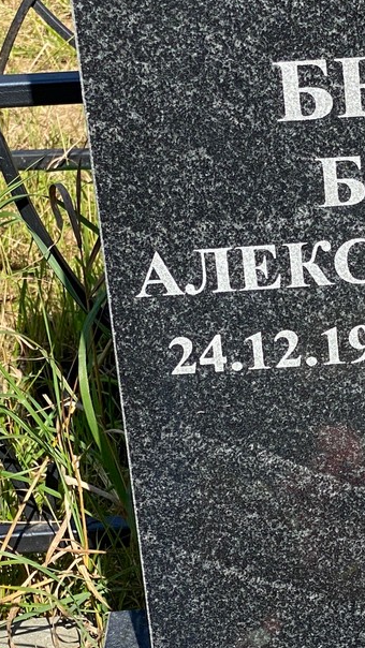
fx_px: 2322
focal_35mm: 135
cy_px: 343
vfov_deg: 15.9
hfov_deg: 8.9
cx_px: 458
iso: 20
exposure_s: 1/1142
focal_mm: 6
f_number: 2
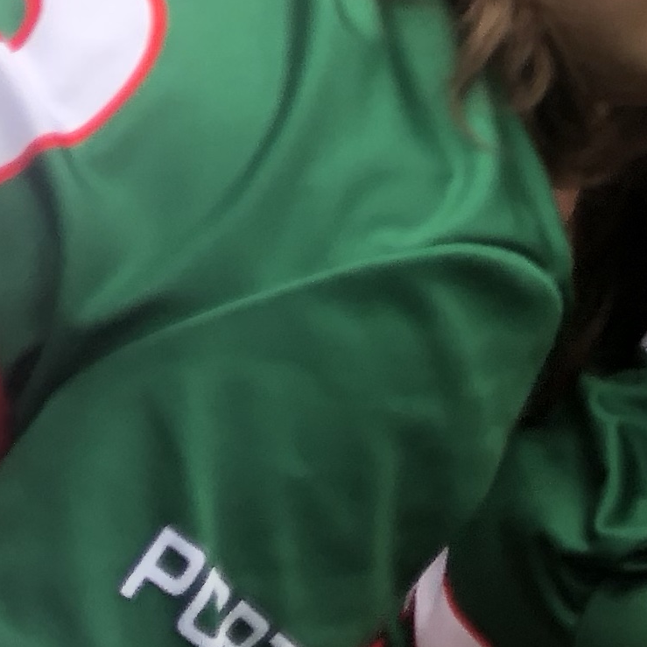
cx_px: 1369
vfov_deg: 12.1
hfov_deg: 11.4
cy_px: -419
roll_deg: +3.2
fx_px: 2855
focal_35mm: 135
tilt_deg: -12.5
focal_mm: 3.99
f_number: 1.8
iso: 20
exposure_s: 1/342
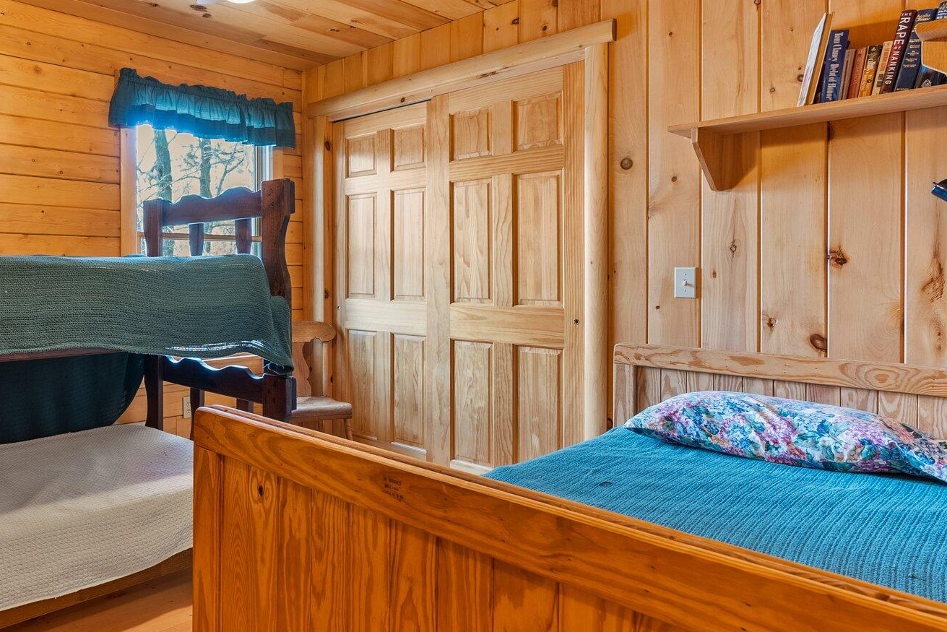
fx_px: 658
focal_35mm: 25
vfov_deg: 51.3
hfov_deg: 66.6
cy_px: 290
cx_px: 227
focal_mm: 16
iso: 320
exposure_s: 2.5
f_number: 7.1
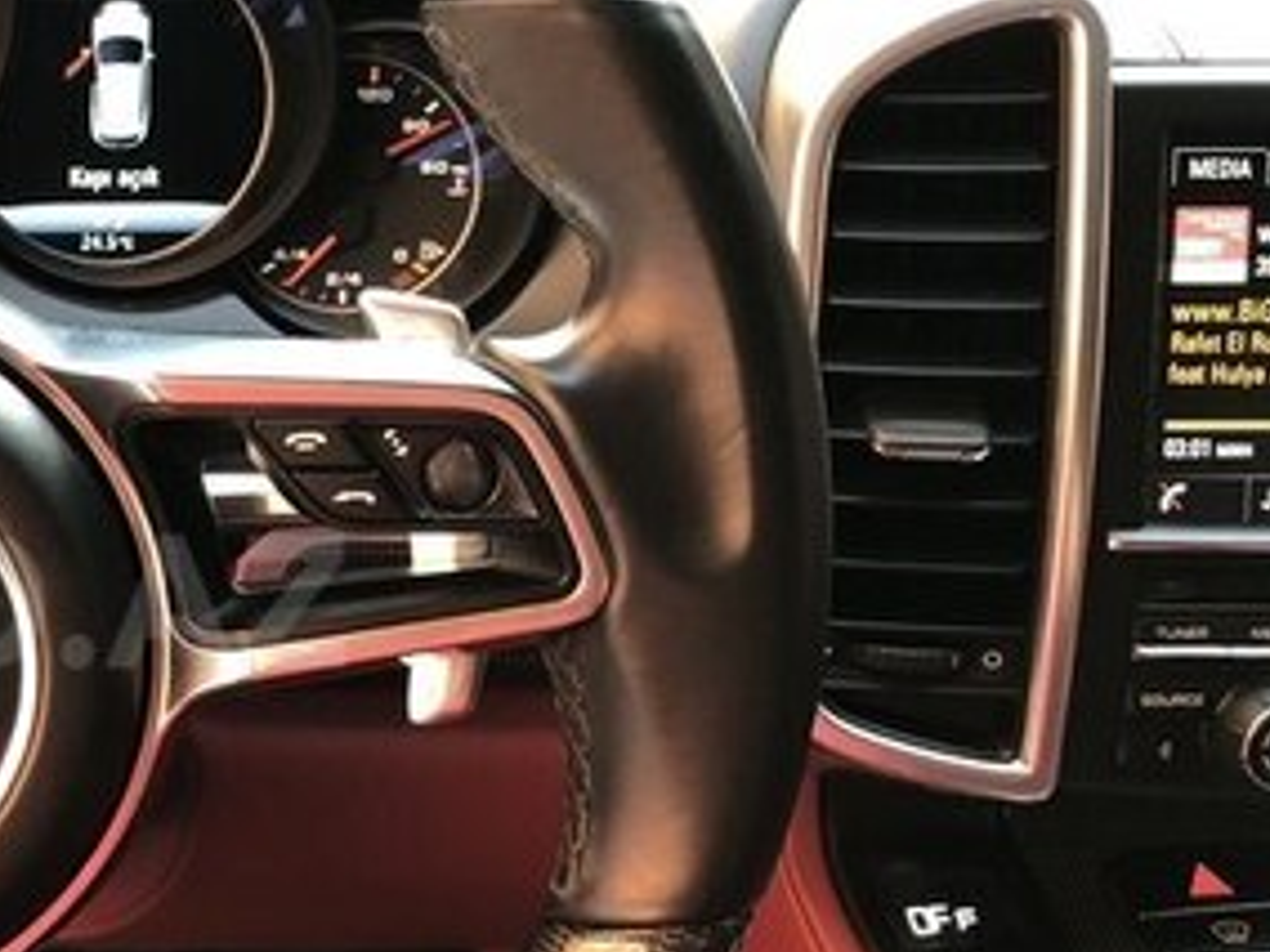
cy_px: 601
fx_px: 2385
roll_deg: +0.2
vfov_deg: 22.5
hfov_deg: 27.4
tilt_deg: -29.1
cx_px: -112
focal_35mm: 65
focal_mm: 4
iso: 50
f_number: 1.8
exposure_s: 1/16
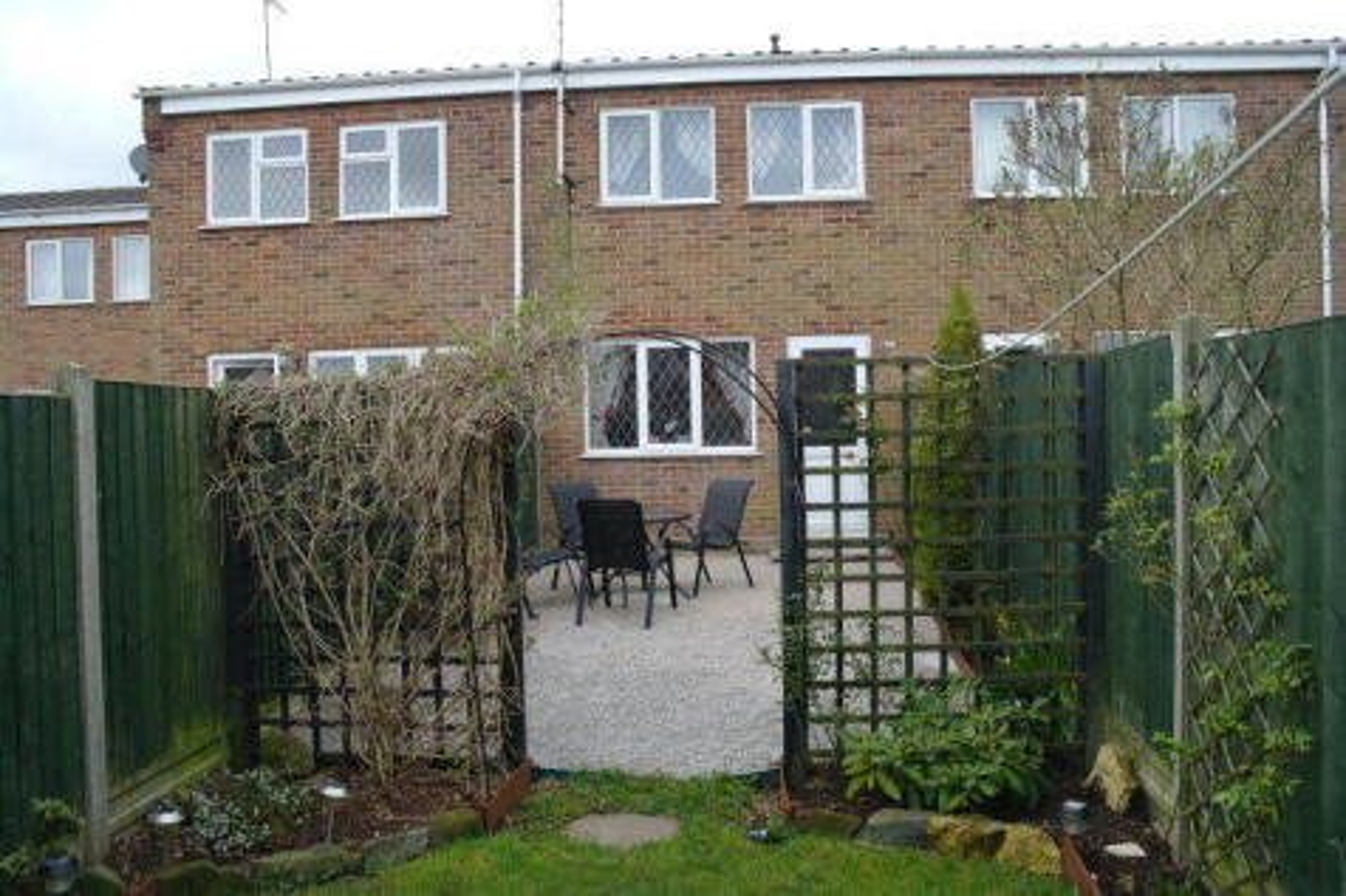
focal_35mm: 27
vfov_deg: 47.9
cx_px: 673
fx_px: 1009
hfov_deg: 67.4
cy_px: 448
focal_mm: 18
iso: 100
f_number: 7.1
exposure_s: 1/60
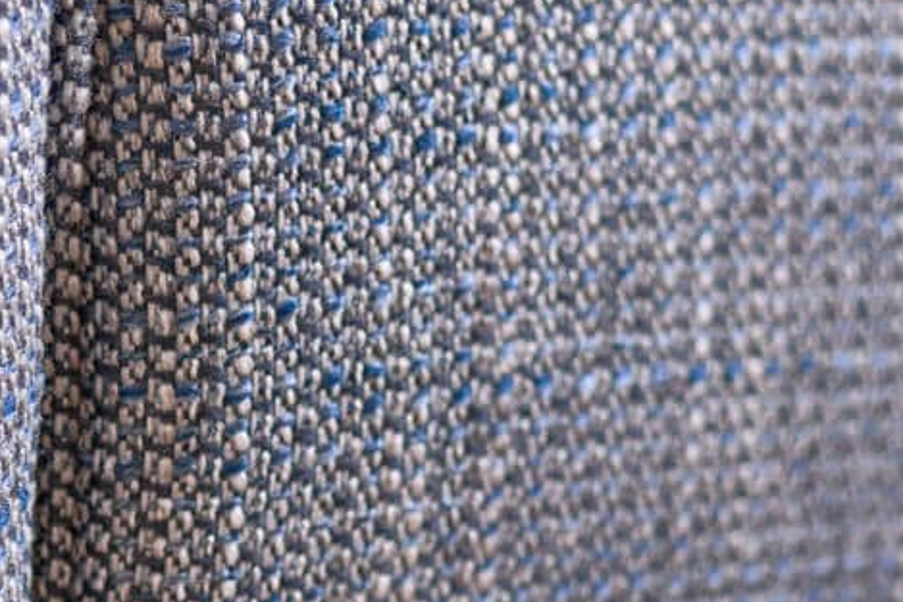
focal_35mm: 220
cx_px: -175
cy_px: 865
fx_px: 5520
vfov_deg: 6.2
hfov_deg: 9.2
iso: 250
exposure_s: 1/15
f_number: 2.2
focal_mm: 50
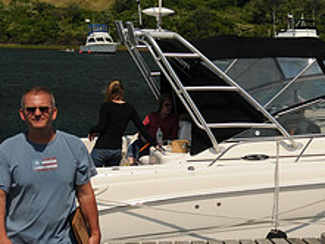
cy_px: 171
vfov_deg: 12.6
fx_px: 1102
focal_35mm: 117
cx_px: 225
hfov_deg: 16.7
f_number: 2.8
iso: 200
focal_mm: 31
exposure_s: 1/3200
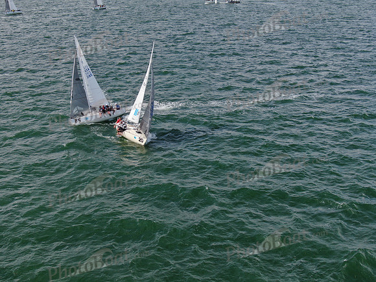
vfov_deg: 30.3
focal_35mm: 48
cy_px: 141
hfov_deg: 39.7
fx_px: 521
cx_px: 188
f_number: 3.8
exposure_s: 1/640
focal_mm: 8.6
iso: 100
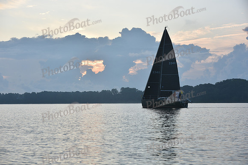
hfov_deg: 27.0
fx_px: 517
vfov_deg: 18.2
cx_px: 124
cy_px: 82
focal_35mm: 75
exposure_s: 1/500
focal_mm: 75
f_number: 5.6
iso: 320
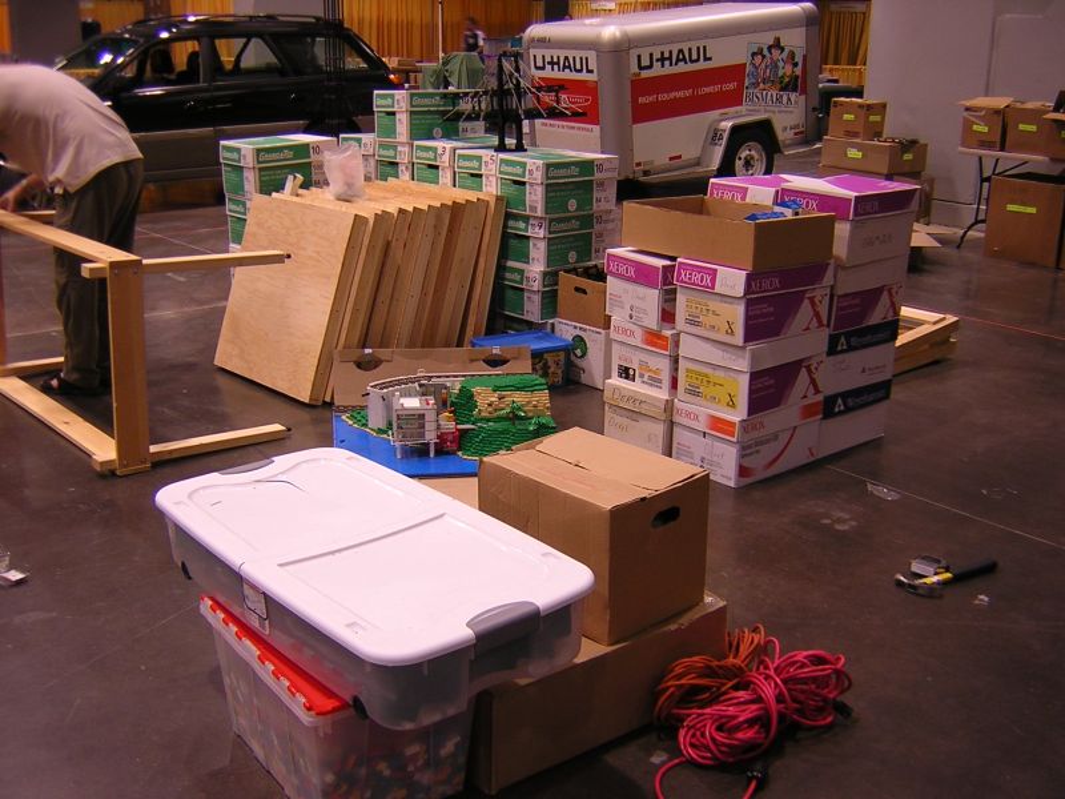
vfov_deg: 39.7
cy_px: 400
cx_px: 532
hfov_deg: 51.4
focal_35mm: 36
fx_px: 1108
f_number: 2.6
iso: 100
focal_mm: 4.7
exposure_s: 1/9.2
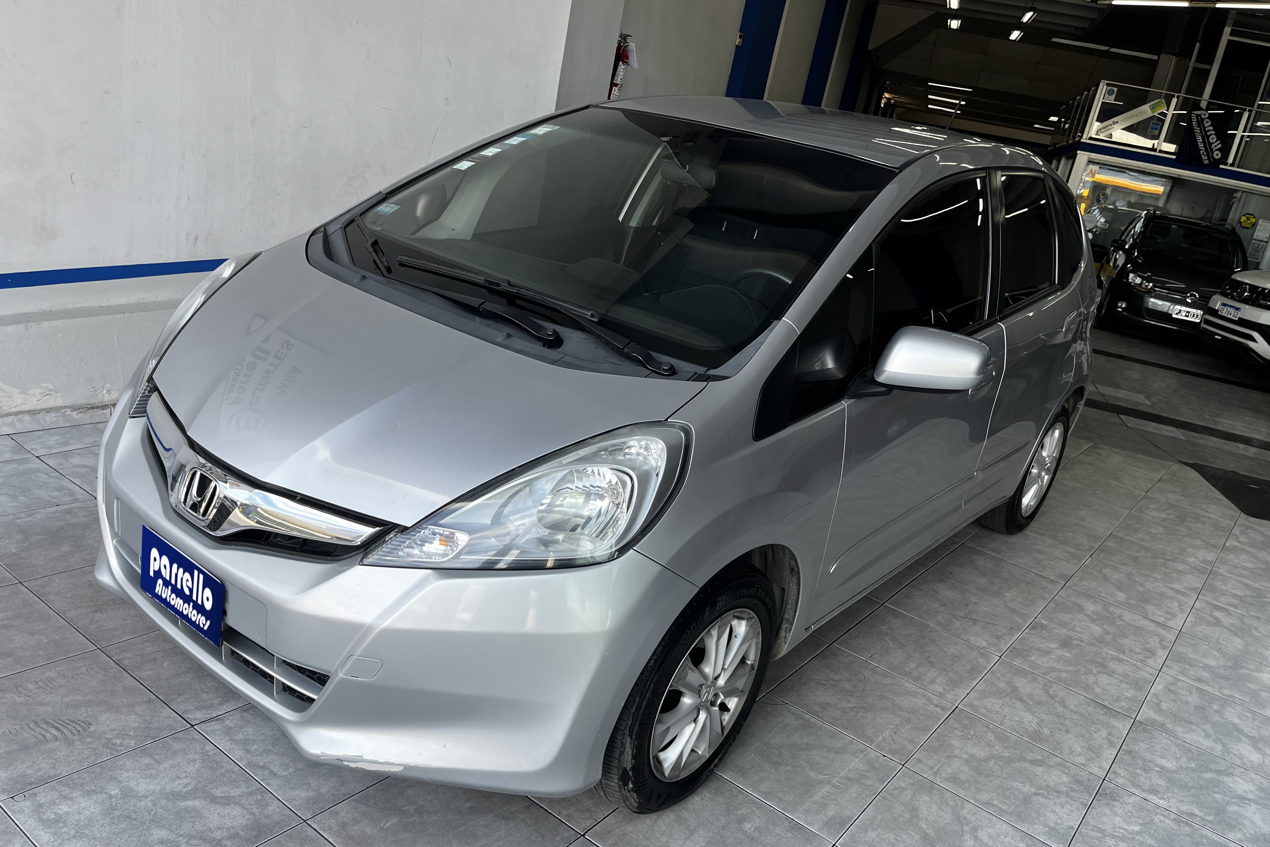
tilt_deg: -17.6
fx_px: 988
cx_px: 632
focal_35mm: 28
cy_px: 439
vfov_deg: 46.4
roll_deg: -11.3
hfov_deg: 65.5
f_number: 1.6
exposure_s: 1/192
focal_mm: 5.1
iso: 40
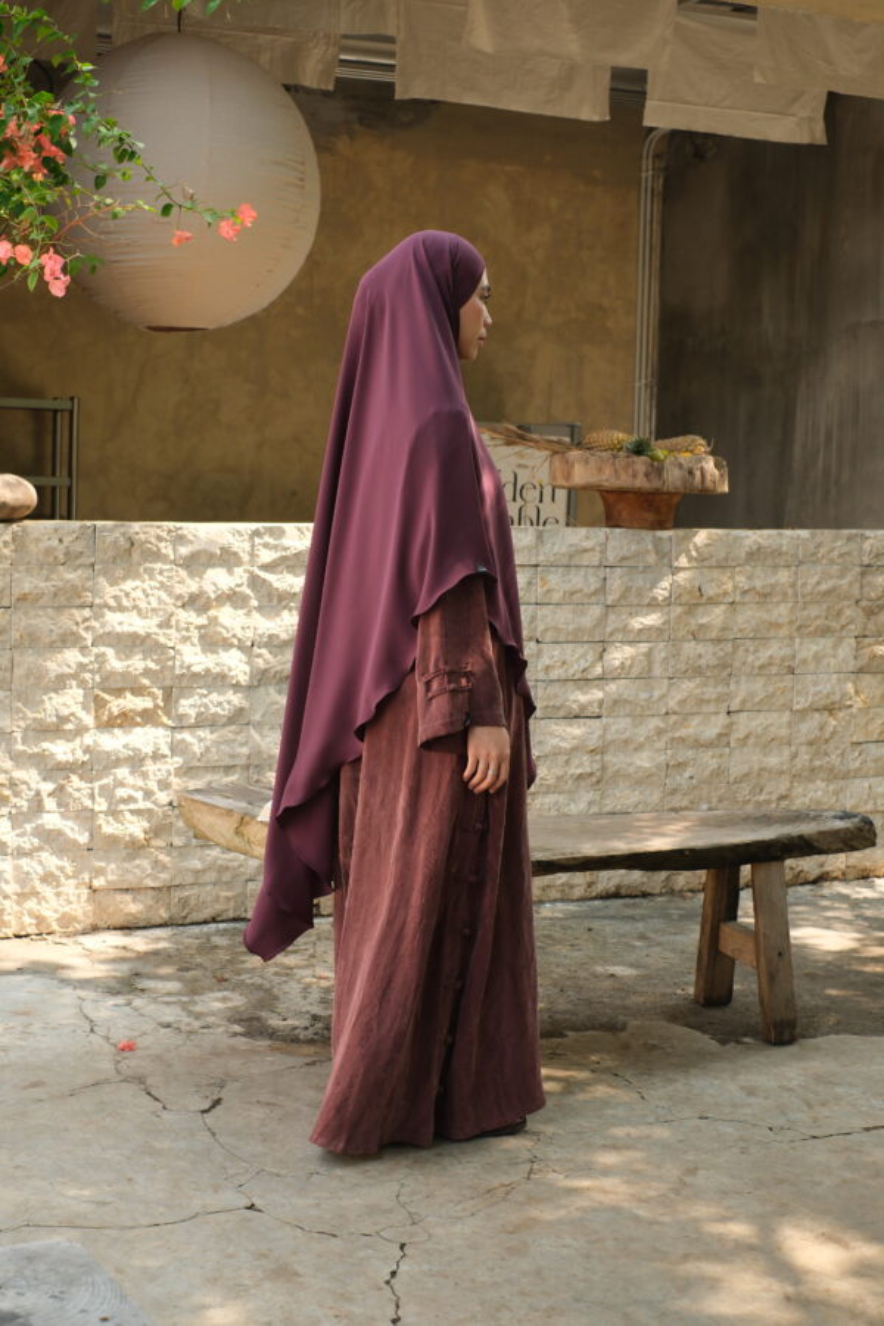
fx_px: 1952
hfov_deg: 25.5
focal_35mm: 53
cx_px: 442
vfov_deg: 37.5
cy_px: 663
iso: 640
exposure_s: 1/250
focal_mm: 35
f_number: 5.6
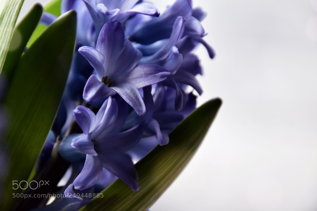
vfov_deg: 2.3
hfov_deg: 3.4
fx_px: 5283
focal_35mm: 600
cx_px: 158
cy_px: 106
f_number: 6.3
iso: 400
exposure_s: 1/250
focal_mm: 400
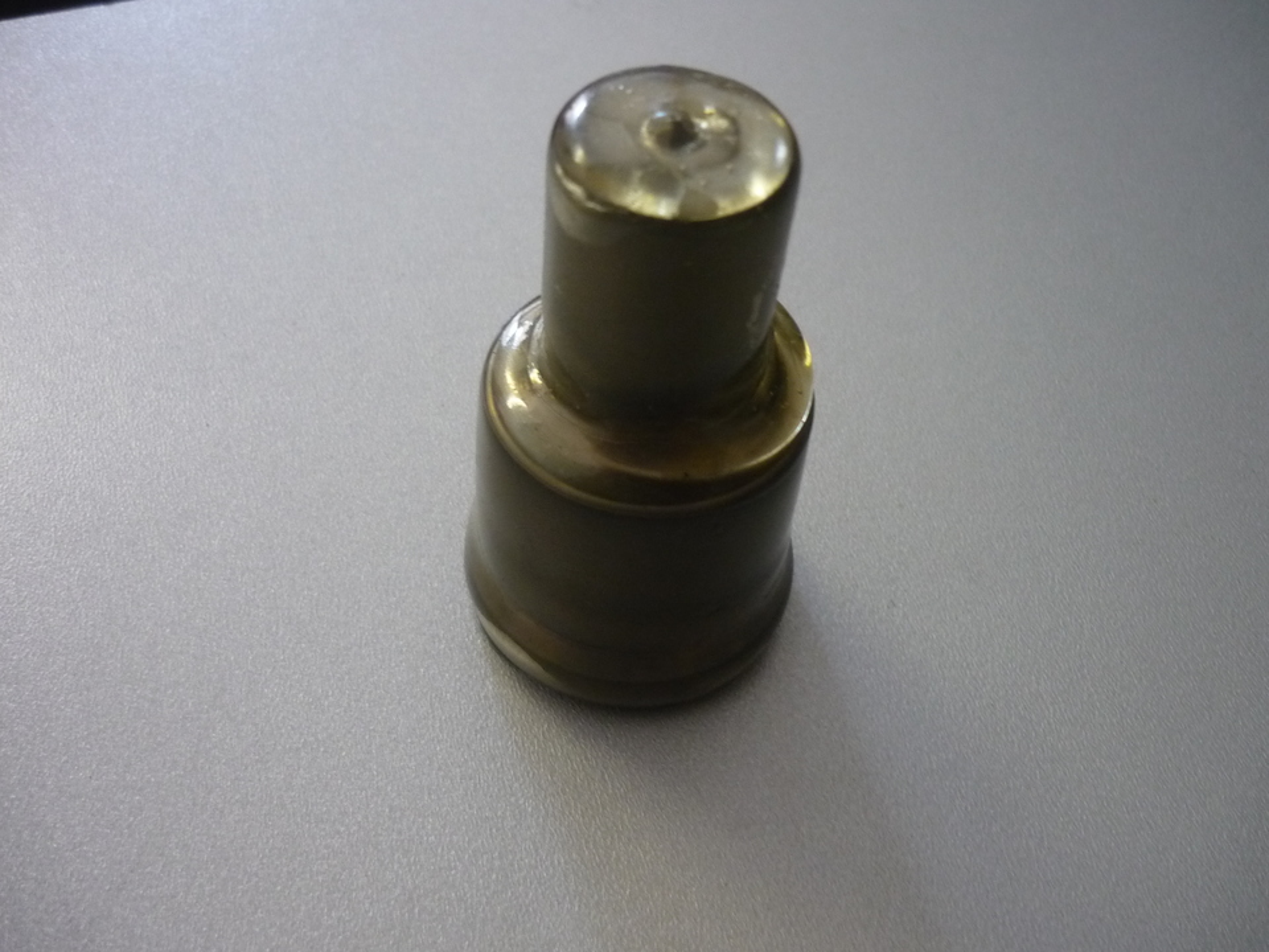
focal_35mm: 33
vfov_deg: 42.9
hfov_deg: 55.4
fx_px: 1210
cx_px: 634
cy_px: 476
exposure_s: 1/30
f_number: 2.8
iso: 320
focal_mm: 5.5
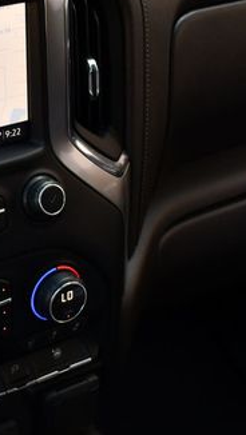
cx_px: -104
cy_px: 179
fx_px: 856
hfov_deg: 15.3
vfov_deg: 28.5
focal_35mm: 74
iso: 400
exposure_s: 1/250
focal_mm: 18
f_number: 3.5
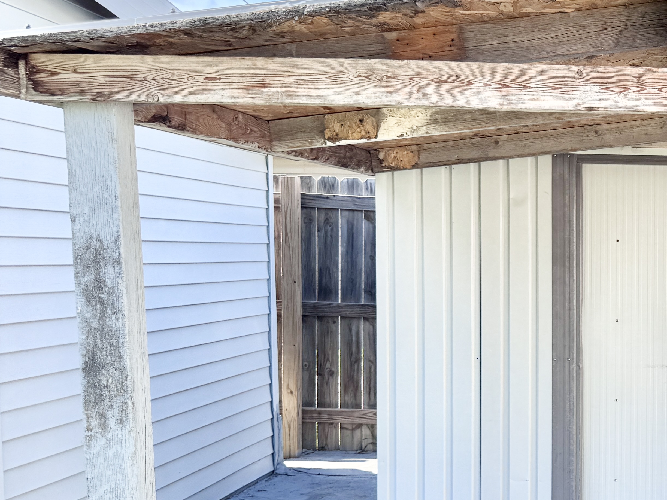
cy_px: 303
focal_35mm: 56
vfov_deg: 26.0
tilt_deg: -2.4
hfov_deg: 30.8
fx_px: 1079
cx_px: 726
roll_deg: -0.5
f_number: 1.78
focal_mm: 6.76
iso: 80
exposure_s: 1/1678
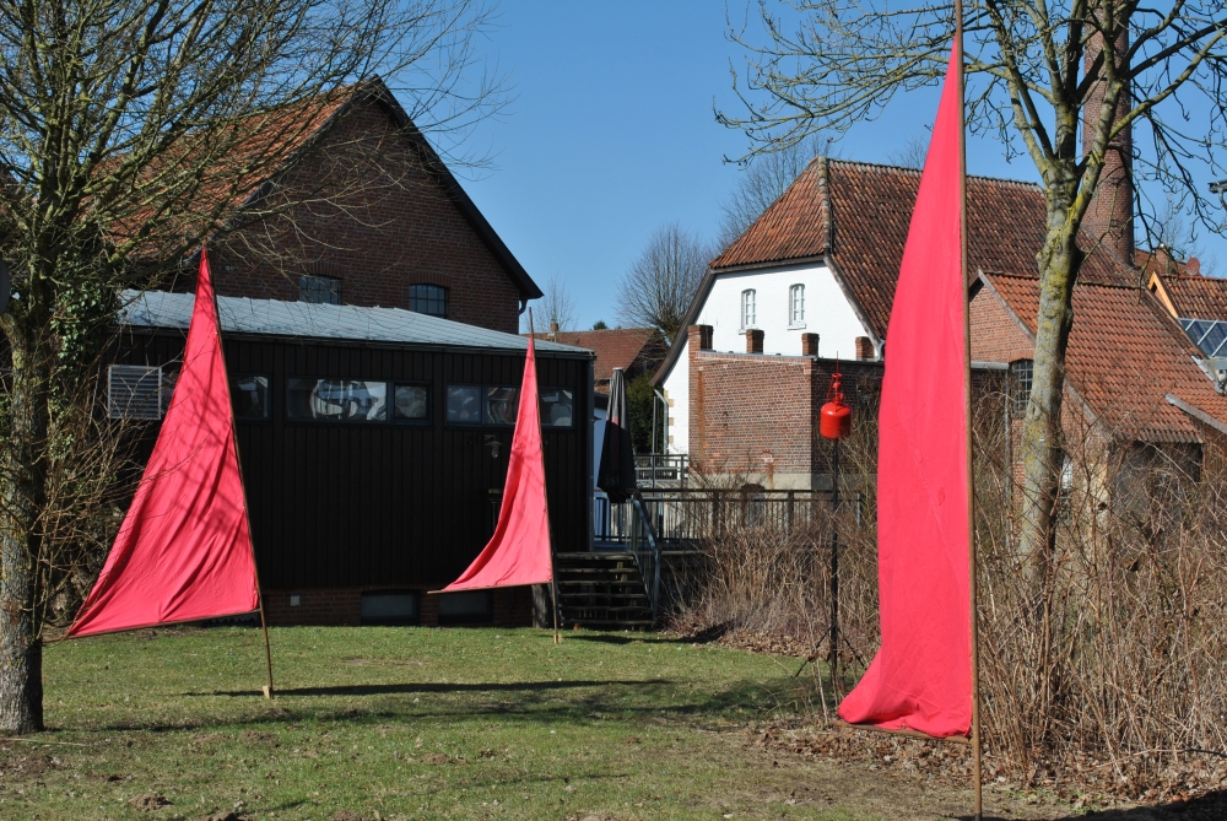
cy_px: 410
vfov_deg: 23.8
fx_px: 1945
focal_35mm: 57
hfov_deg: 35.0
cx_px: 614
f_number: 8
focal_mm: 38
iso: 100
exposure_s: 1/320
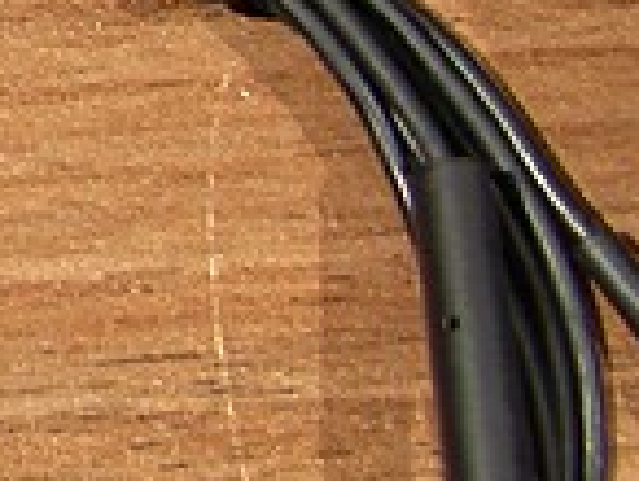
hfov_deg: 7.6
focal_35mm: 239
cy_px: -302
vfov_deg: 6.1
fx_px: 4419
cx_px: -950
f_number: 2.5
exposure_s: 1/30
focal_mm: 9
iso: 50
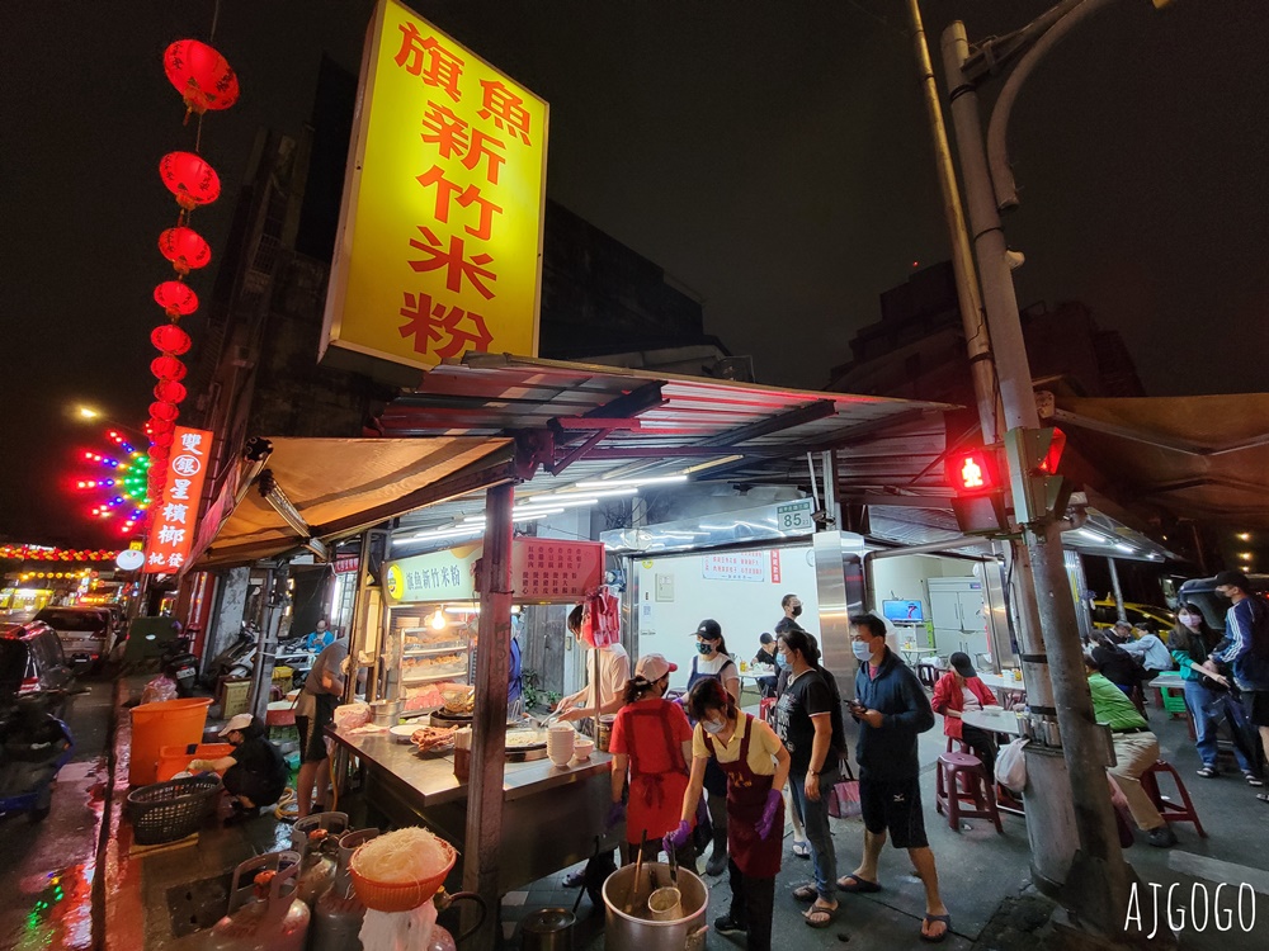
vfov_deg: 89.9
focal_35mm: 13
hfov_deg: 106.2
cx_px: 634
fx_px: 477
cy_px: 476
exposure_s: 1/40
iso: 400
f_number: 2.2
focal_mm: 2.2
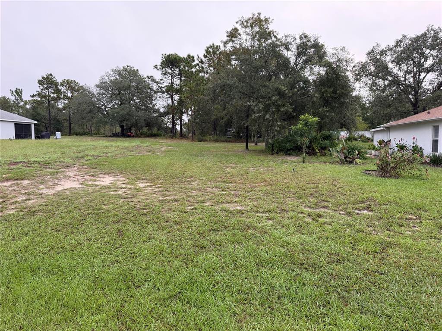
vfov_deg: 56.8
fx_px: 306
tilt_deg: -3.8
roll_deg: +0.9
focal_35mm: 24
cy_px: 166
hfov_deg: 71.6
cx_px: 221
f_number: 1.78
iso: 100
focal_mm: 6.76
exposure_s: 1/195
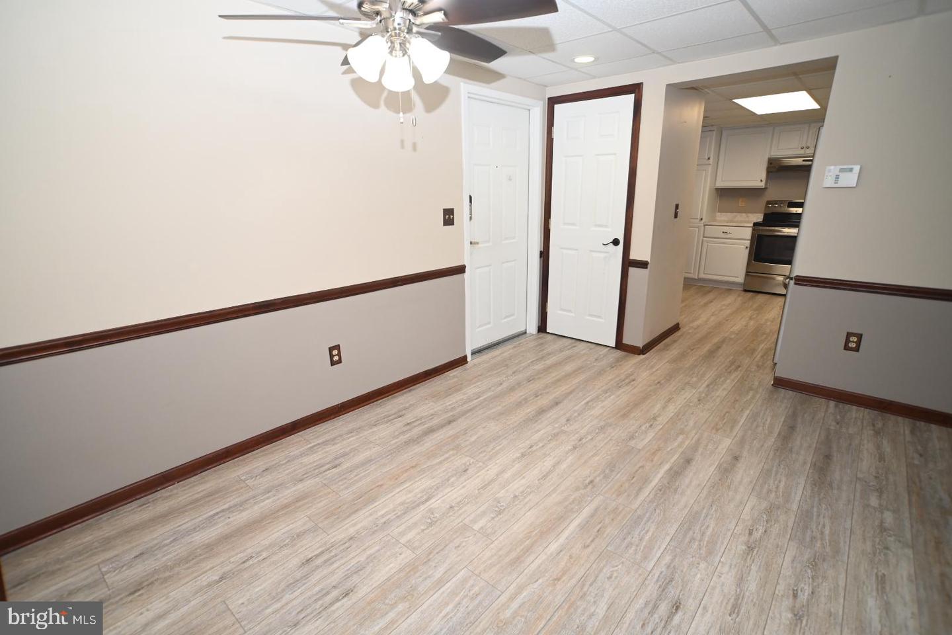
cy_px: 318
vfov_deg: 67.4
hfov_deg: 90.0
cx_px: 476
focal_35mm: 18
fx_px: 476
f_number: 5.6
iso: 720
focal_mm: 18
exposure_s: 1/60
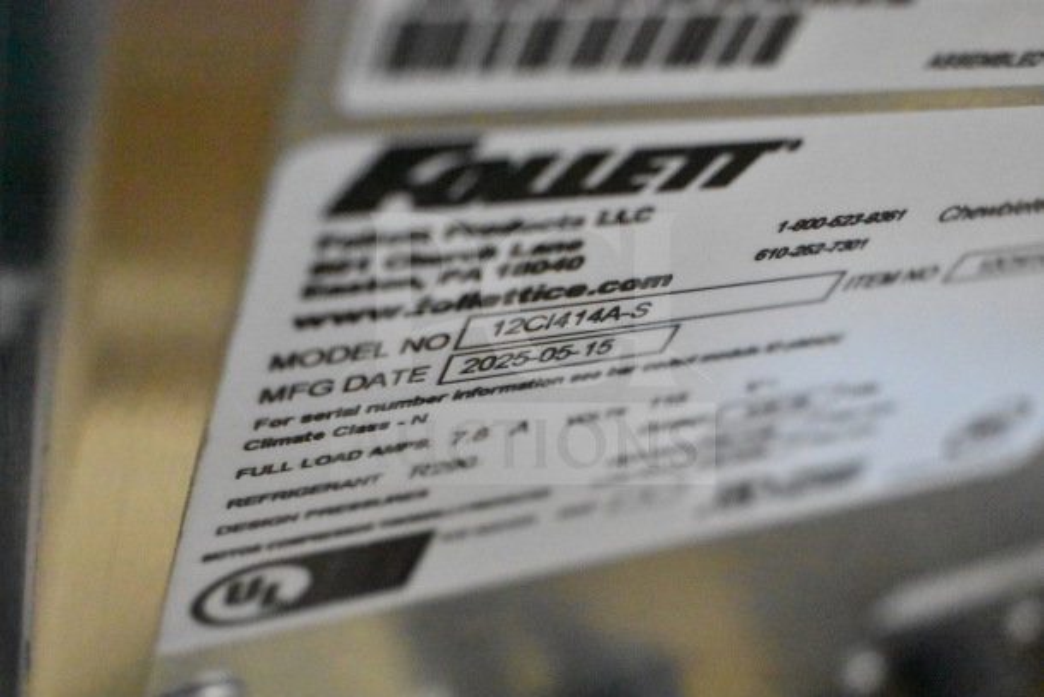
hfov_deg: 41.1
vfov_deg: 28.1
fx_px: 1392
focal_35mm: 48
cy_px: 348
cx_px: 522
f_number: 4.5
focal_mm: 32
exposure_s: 1/50
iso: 20000
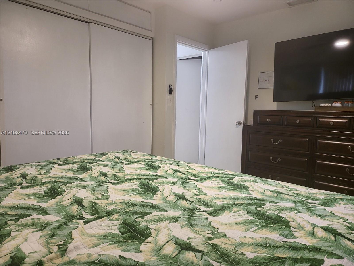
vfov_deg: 56.8
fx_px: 245
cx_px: 177
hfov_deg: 71.6
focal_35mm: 24
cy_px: 133
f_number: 1.8
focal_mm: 5
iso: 200
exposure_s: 1/40
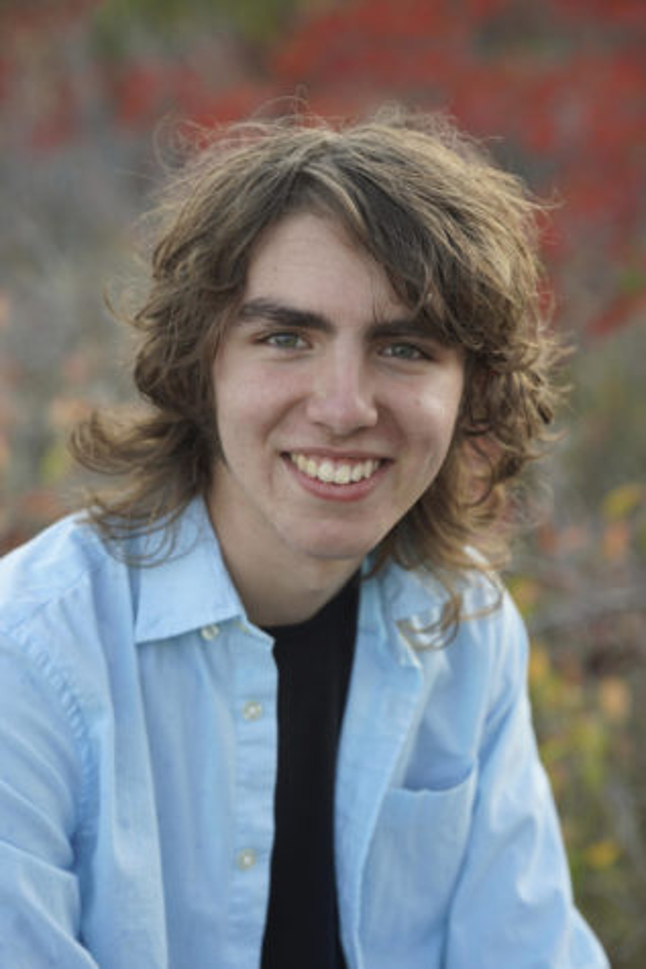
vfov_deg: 23.9
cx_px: 323
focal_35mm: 85
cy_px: 484
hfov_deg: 16.1
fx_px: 2286
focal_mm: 85
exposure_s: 1/160
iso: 200
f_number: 4
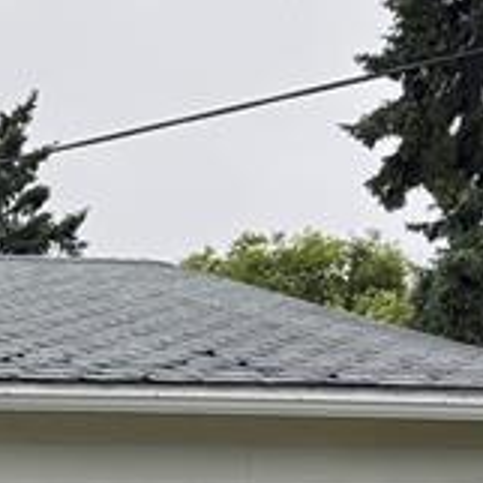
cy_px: 597
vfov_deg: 12.6
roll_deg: +0.8
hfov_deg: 11.4
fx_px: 2131
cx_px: -537
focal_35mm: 135
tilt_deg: +0.9
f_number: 1.78
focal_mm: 6.76
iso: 80
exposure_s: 1/1042
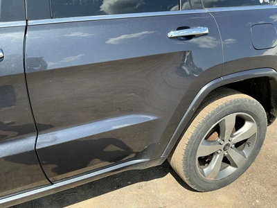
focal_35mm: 28
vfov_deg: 49.7
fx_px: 224
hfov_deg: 63.4
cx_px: 138
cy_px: 104
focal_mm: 3
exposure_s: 1/534
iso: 25
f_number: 1.8
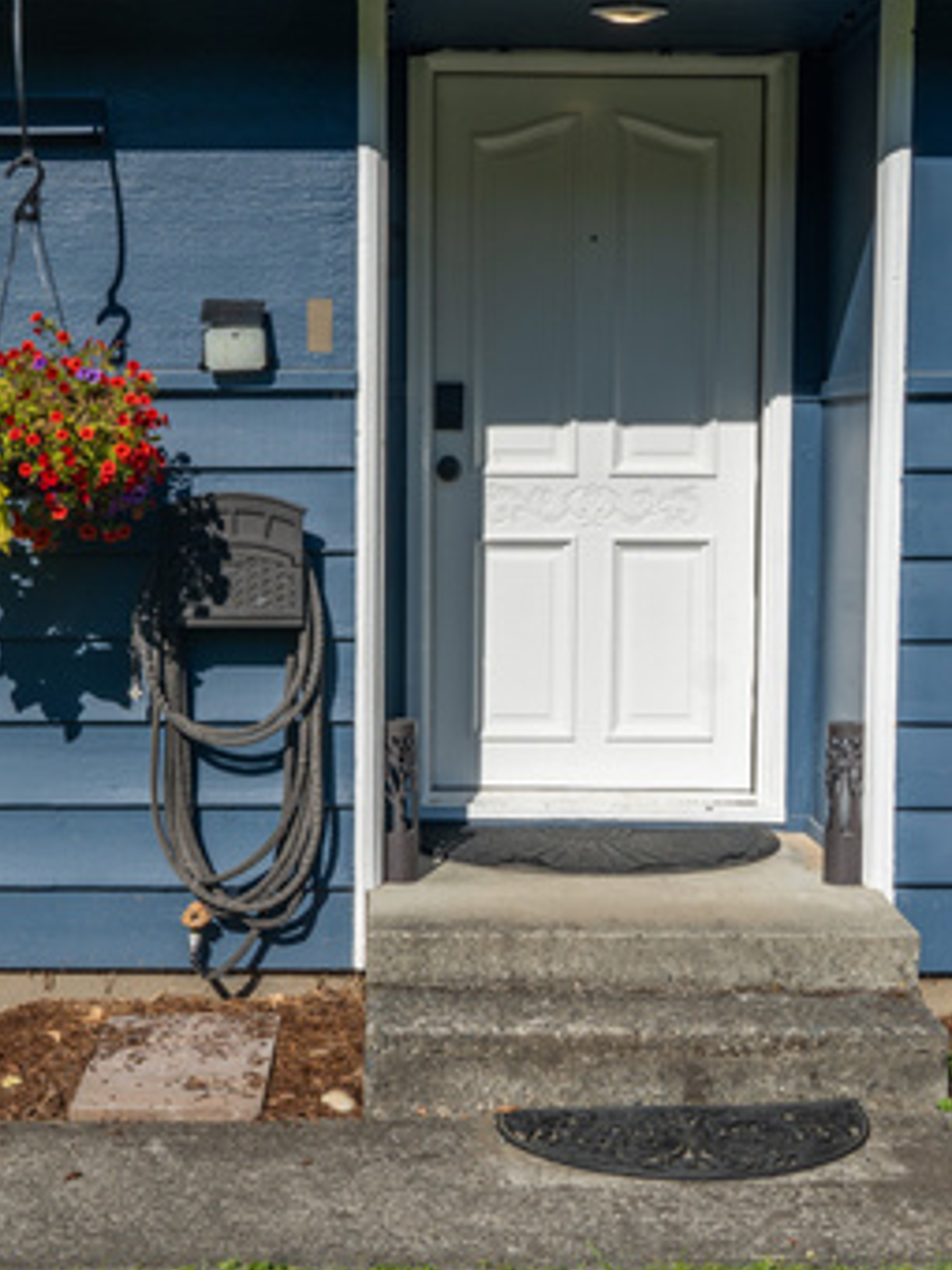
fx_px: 2053
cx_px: 399
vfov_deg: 34.3
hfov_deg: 26.1
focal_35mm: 56
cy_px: 650
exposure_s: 1/200
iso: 100
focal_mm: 22
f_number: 10
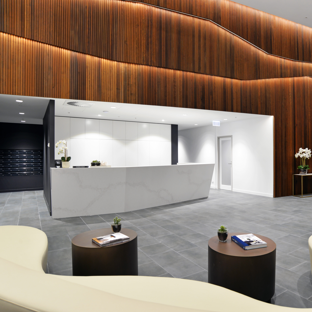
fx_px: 235
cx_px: 204
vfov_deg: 67.3
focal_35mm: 23
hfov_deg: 65.8
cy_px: 156
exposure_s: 1/6
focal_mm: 18
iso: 400
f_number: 8
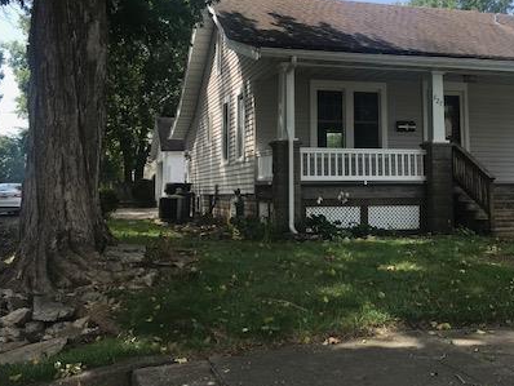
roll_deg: +0.4
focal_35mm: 45
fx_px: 669
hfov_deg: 41.6
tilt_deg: +7.3
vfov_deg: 31.8
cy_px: 116
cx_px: 334
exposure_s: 1/887
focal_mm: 3.99
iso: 20
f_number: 1.8
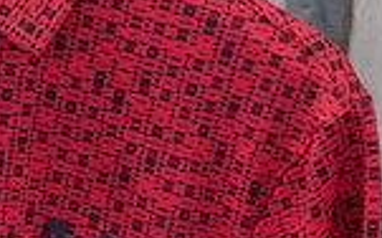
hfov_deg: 8.1
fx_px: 2444
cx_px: -577
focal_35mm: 235
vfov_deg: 5.5
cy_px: 344
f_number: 2.8
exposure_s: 1/160
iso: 1600
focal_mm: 29
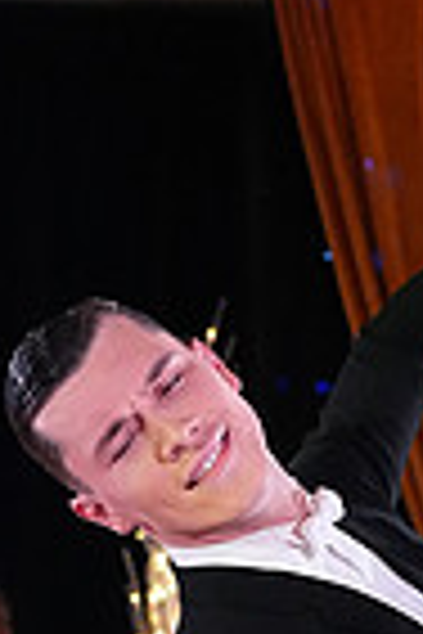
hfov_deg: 4.8
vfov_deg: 7.0
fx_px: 5076
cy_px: 1169
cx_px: 421
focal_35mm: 288
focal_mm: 70
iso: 8000
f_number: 5.6
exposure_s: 1/400
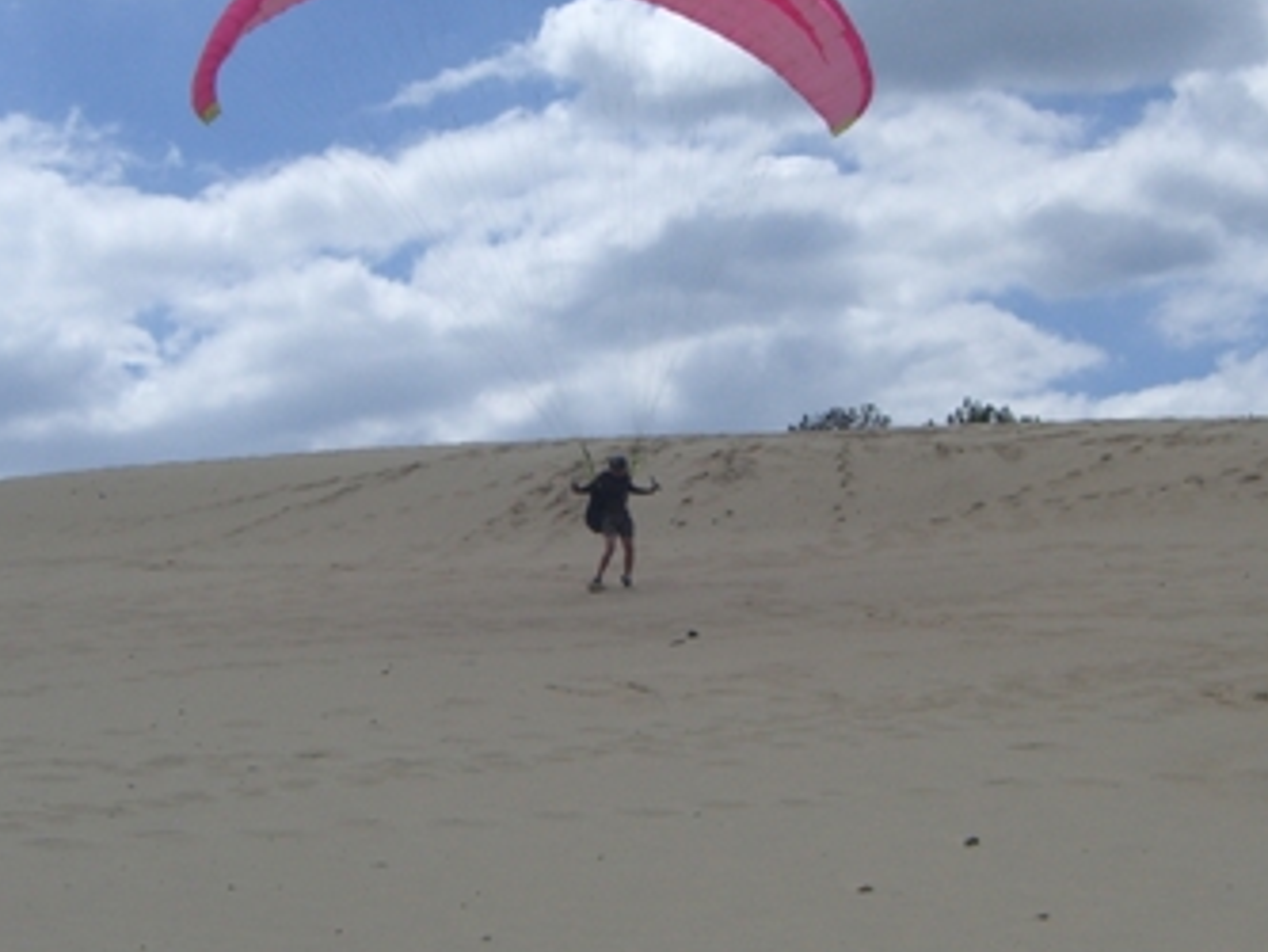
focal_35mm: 73
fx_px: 2675
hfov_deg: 26.7
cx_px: 640
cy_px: 423
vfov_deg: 20.2
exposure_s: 1/400
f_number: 8
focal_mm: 7.9
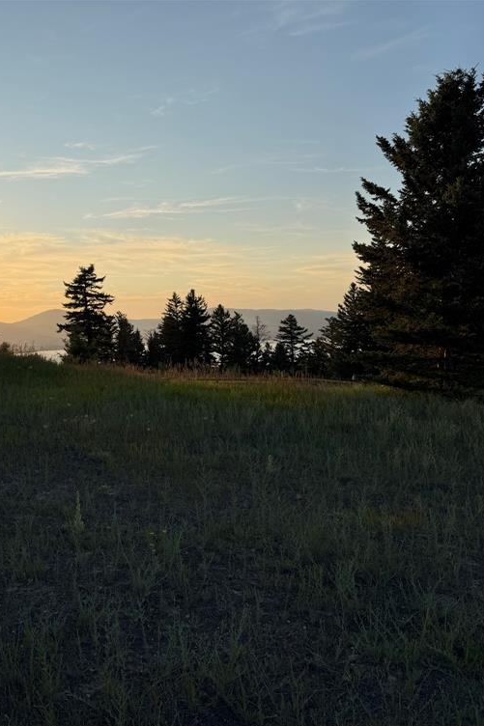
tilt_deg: -3.0
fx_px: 686
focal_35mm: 34
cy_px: 370
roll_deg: +2.0
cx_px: 142
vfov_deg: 55.8
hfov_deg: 38.2
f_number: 1.78
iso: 80
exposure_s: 1/2703
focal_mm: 6.76
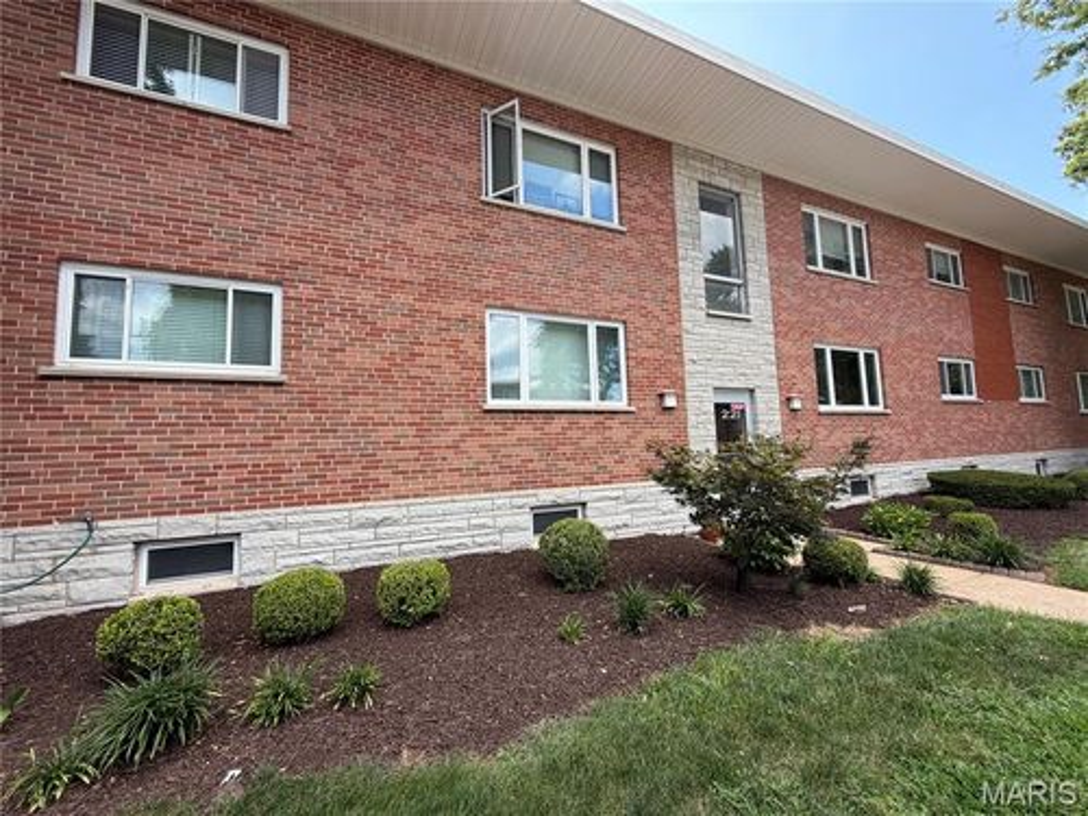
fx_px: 440
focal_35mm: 14
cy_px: 408
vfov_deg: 85.7
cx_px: 544
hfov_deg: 102.1
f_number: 2.2
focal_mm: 2.22
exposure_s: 1/195
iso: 40
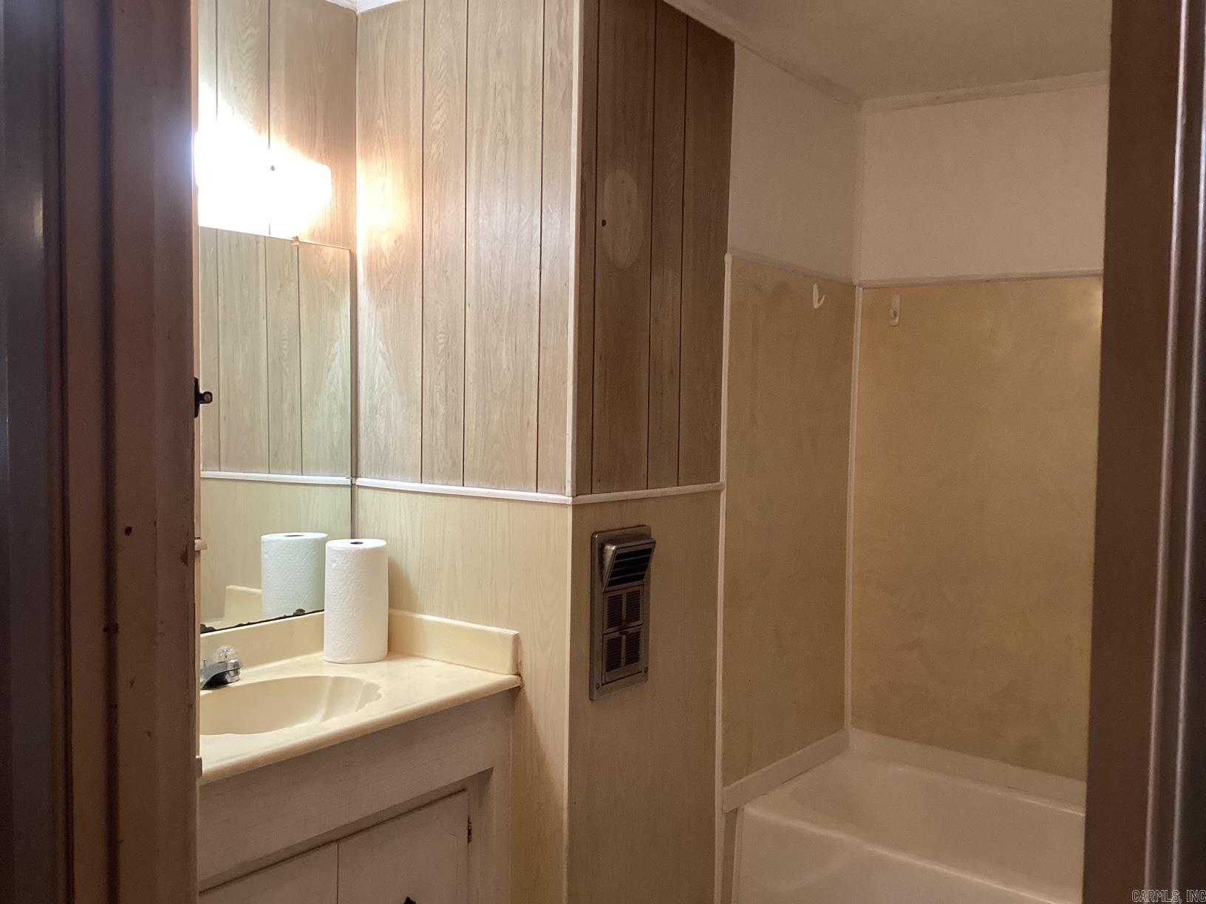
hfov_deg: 58.4
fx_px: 1080
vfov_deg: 45.4
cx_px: 603
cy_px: 452
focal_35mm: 31
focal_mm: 3.3
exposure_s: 1/50
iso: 200
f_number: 2.4
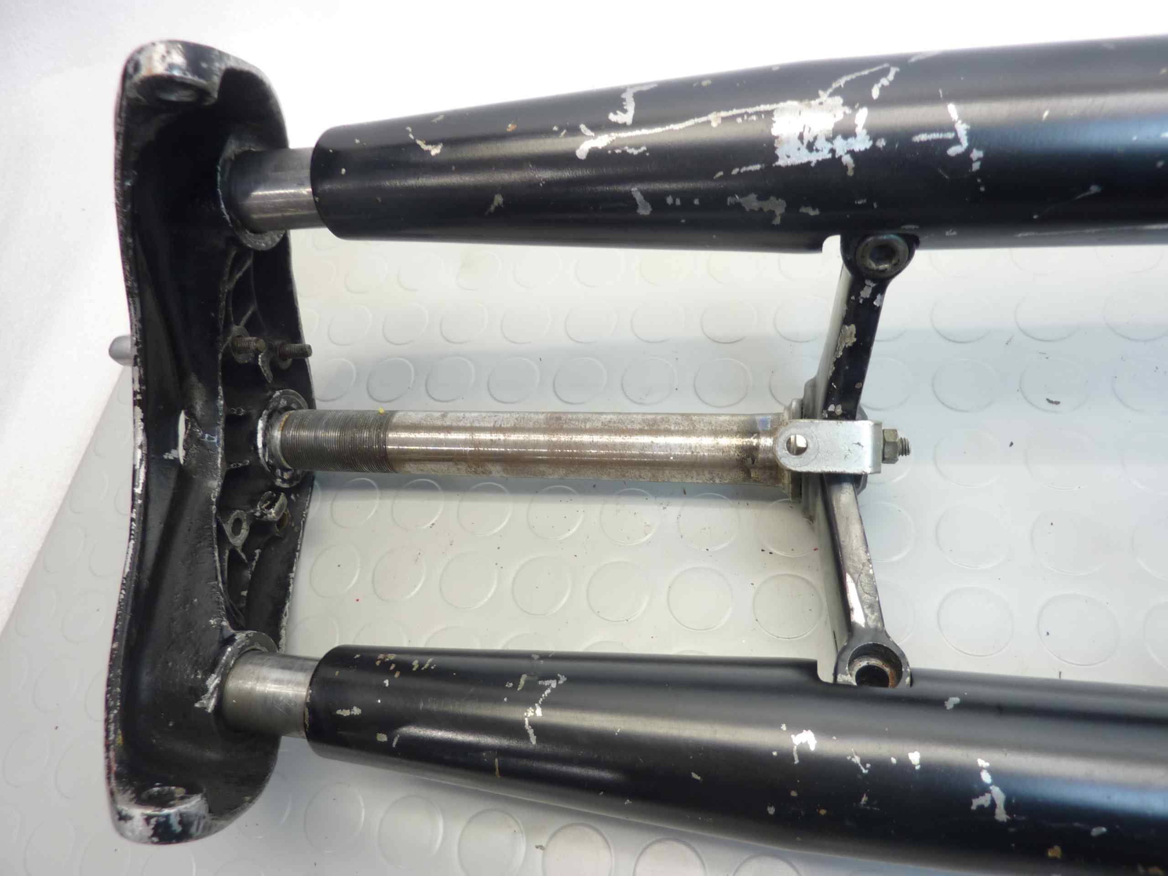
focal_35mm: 25
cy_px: 438
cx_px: 584
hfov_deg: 69.4
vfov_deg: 54.9
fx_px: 844
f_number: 3.3
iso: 80
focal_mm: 4.1
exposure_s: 1/8
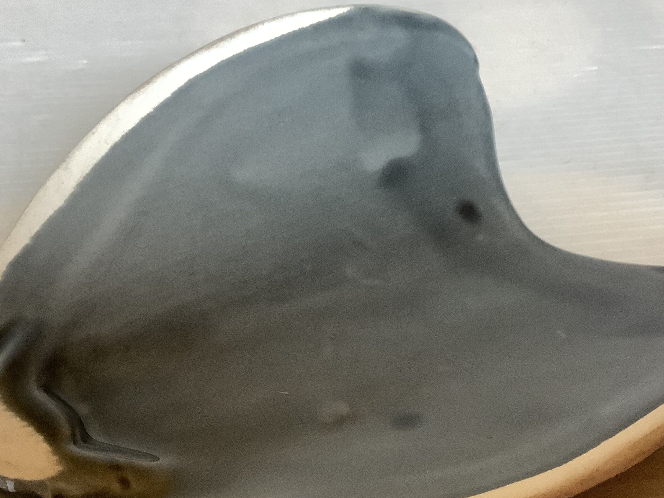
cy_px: 293
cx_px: 323
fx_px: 940
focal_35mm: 49
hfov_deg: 38.9
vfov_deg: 29.6
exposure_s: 1/33
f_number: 2.4
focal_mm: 3.3
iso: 250
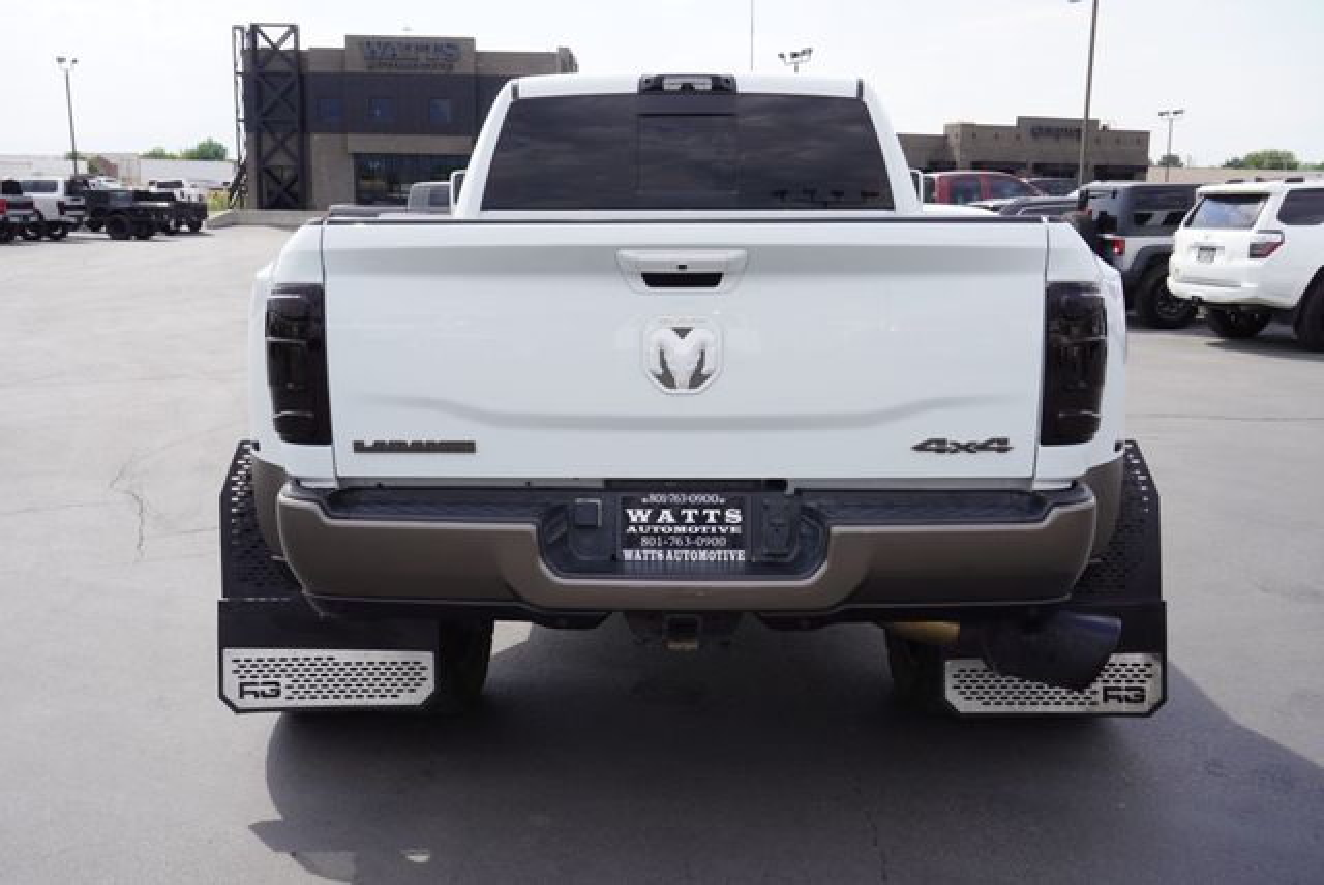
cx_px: 662
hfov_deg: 57.2
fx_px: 1215
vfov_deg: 40.0
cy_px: 442
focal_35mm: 33
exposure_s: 1/200
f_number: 7.1
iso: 100
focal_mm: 22
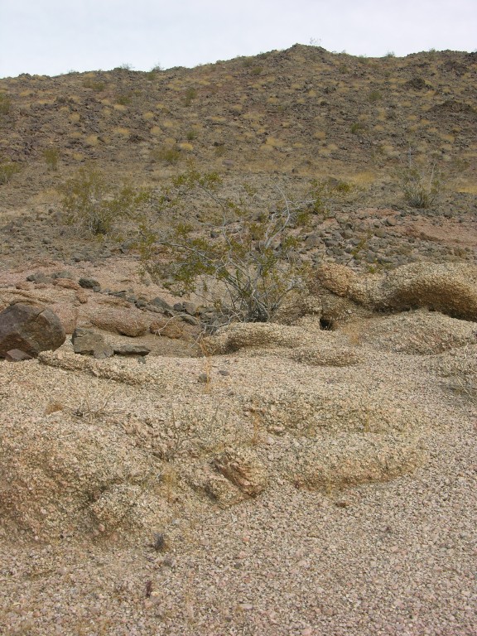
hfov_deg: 29.1
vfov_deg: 38.2
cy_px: 318
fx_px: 919
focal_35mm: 50
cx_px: 238
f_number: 5.4
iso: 50
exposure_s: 1/166
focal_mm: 12.7
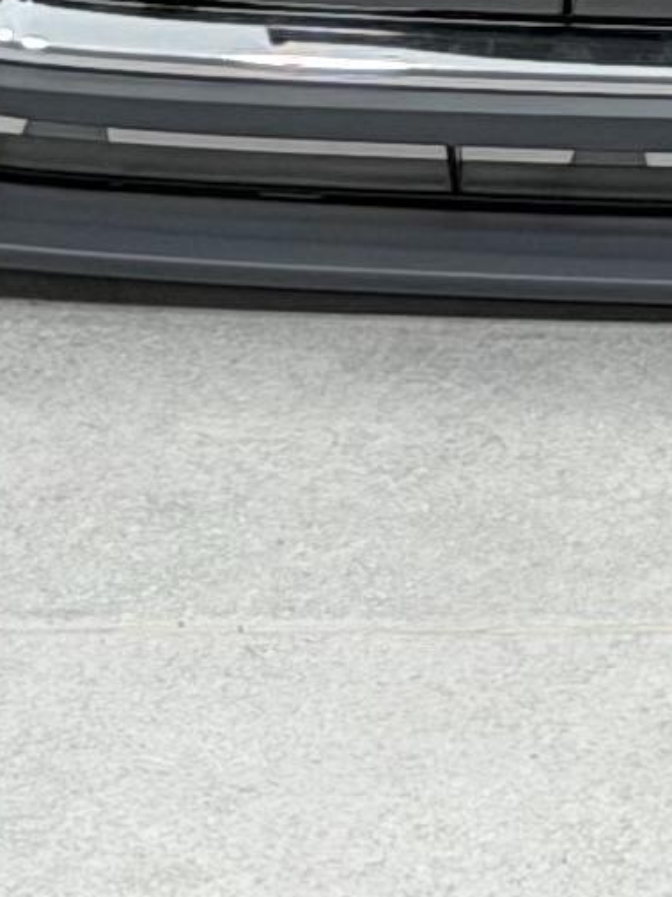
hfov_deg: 4.2
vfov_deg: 5.6
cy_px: -100
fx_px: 9171
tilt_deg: -26.3
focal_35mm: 354
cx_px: 1159
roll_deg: +0.6
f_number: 1.78
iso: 50
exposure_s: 1/175
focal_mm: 6.76
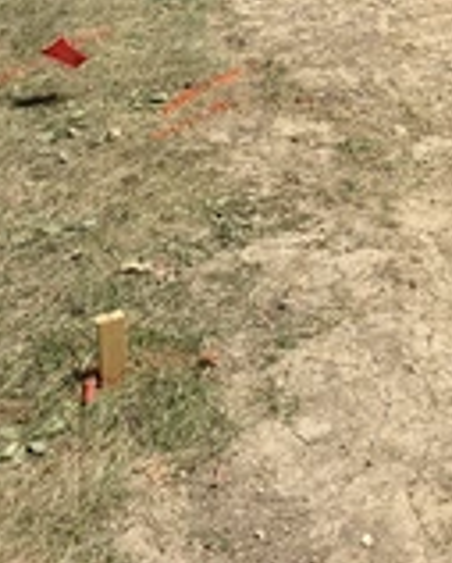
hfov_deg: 12.4
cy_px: -403
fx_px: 1817
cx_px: 911
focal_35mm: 109
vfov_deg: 15.5
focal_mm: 6.3
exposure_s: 1/650
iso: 12
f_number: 1.7
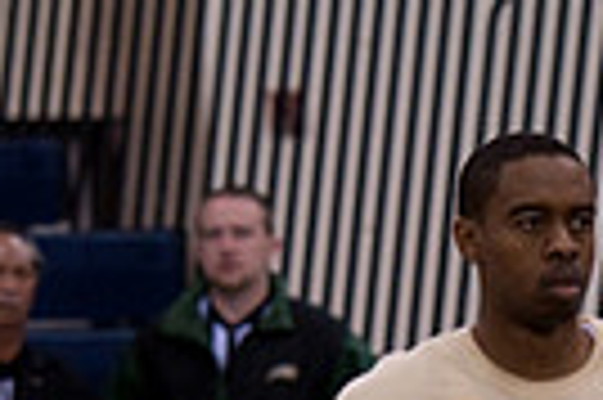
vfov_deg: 2.0
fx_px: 11412
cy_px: 829
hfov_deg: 3.0
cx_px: 540
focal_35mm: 682
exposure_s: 1/160
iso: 640
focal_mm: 105
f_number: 2.8
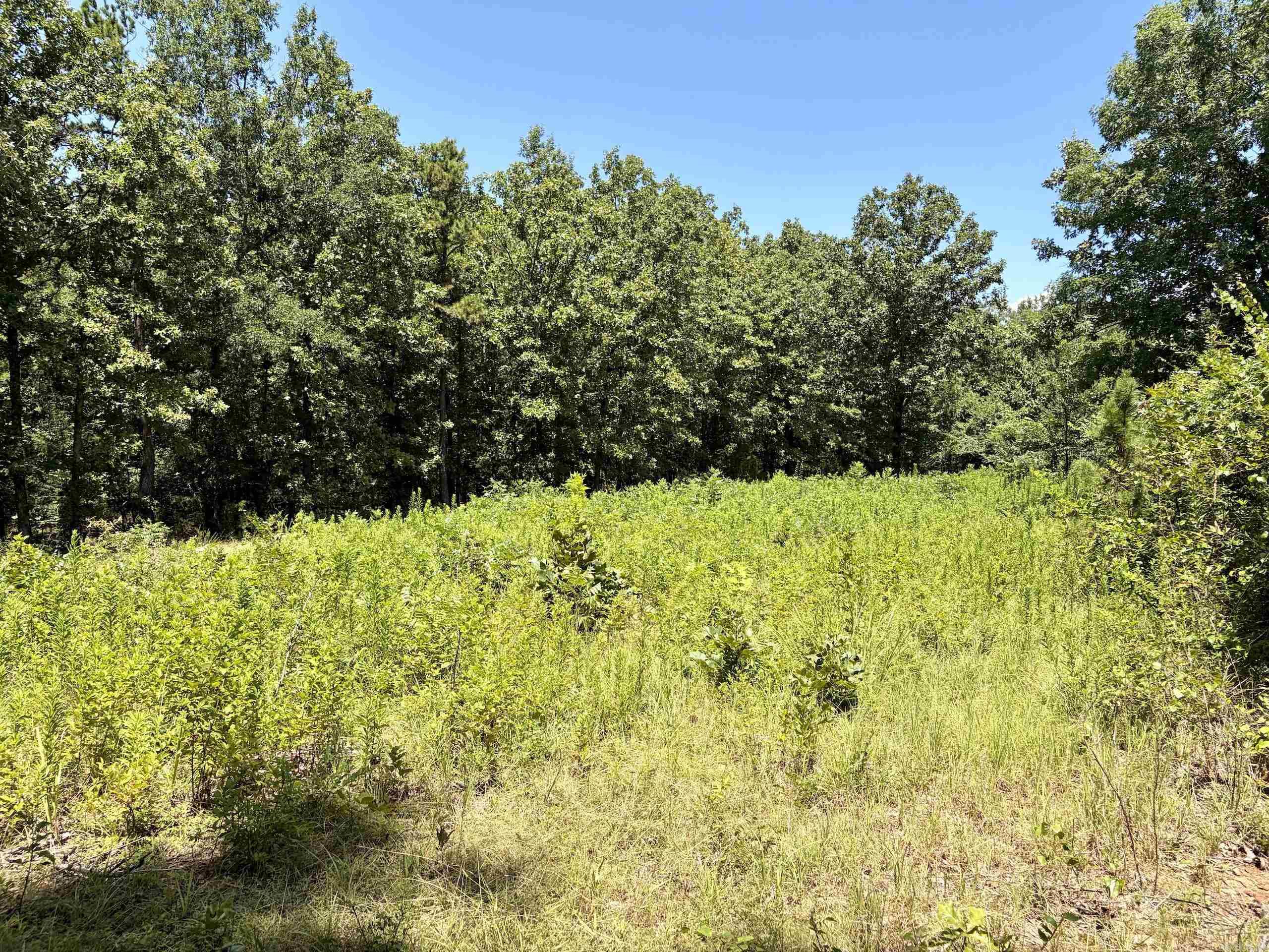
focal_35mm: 26
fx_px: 953
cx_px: 634
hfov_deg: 67.3
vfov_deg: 53.1
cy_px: 476
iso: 50
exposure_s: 1/1517
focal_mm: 5.96
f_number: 1.6
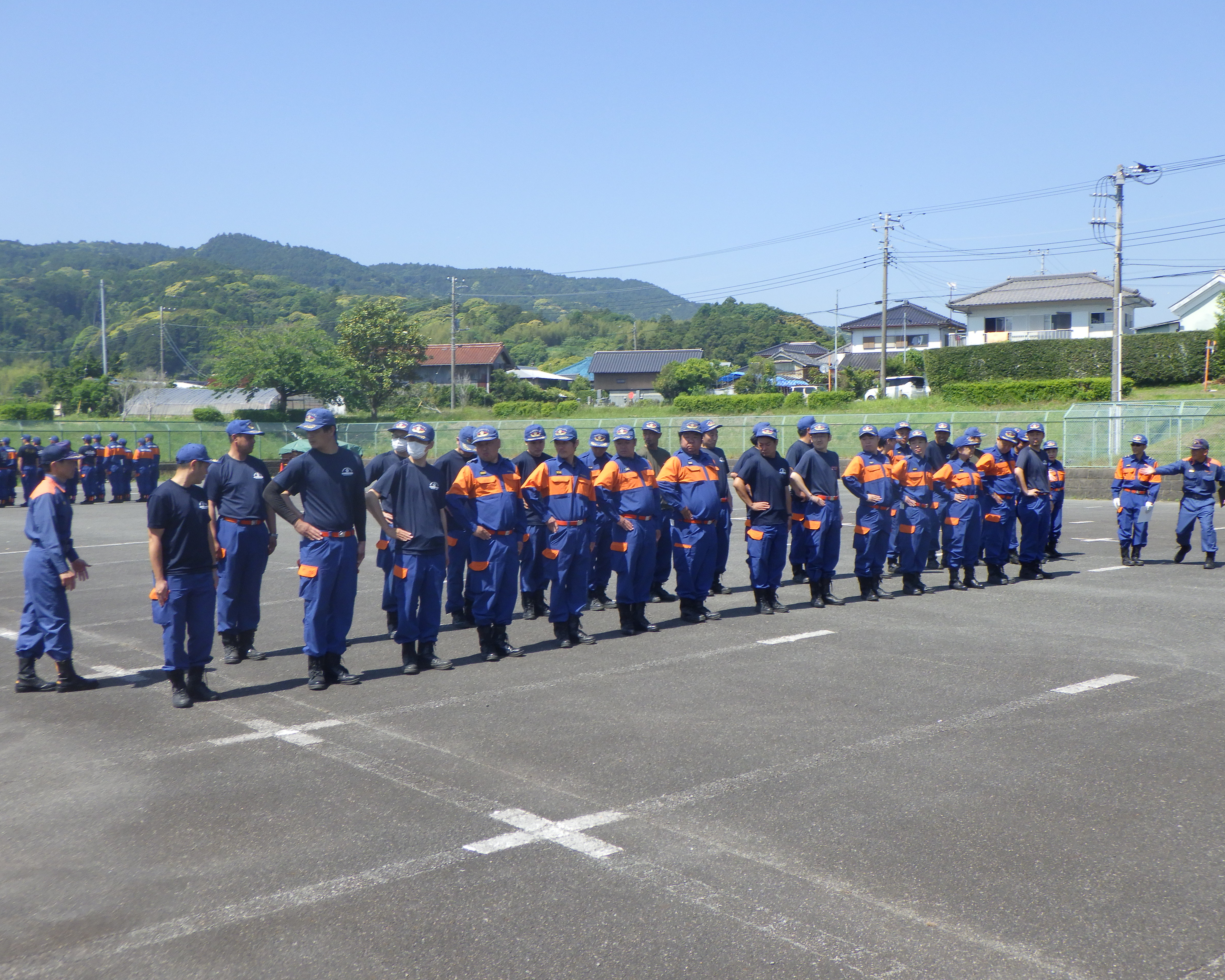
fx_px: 1305
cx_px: 617
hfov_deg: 50.3
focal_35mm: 36
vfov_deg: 41.2
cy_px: 498
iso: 125
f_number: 4.6
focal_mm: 6.1
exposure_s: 1/500
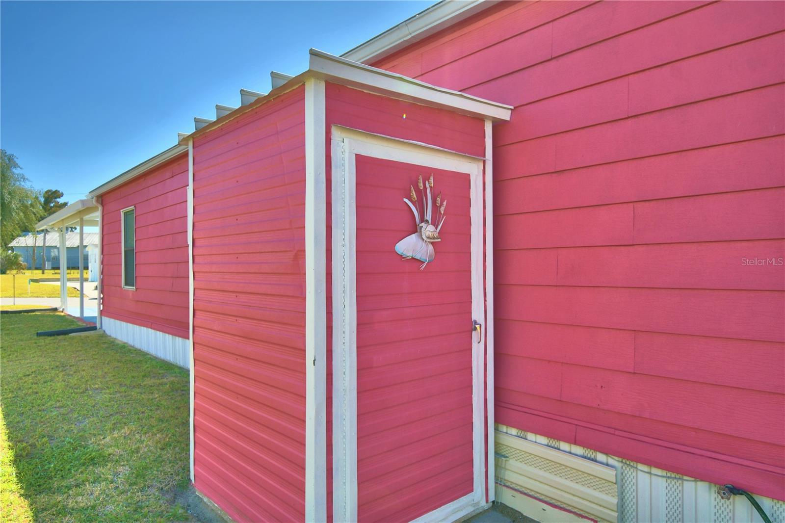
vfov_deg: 57.2
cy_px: 262
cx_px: 392
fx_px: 480
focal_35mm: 22
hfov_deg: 78.6
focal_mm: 15
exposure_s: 1/640
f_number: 5
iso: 100
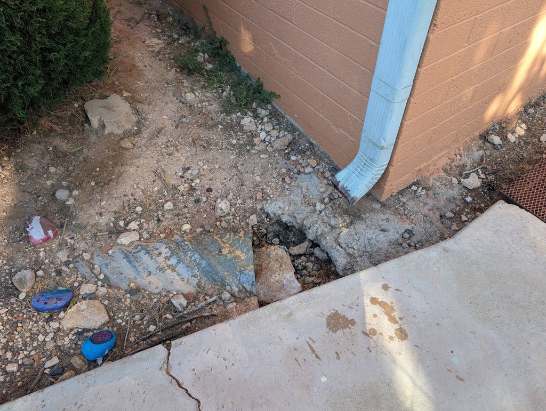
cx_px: 273
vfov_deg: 56.9
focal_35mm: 24
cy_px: 206
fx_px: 379
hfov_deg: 71.5
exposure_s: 1/175
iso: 23
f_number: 1.68
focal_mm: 6.9
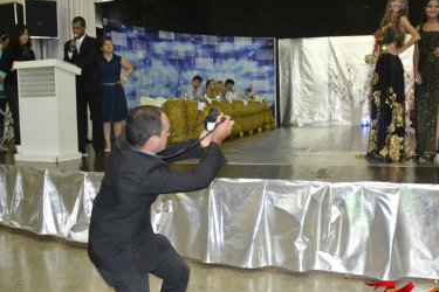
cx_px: 236
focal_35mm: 40
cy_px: 165
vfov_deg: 33.4
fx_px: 488
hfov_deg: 48.4
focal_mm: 20
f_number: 3.5
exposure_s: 1/60
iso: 2800
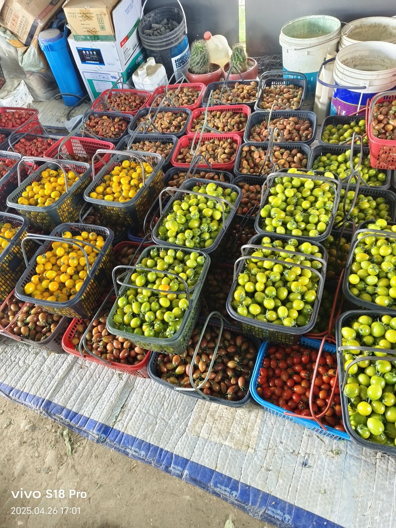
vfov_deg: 73.9
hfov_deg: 58.9
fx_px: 351
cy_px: 264
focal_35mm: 23
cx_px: 198
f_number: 1.88
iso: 1919
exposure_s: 1/25
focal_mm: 5.6
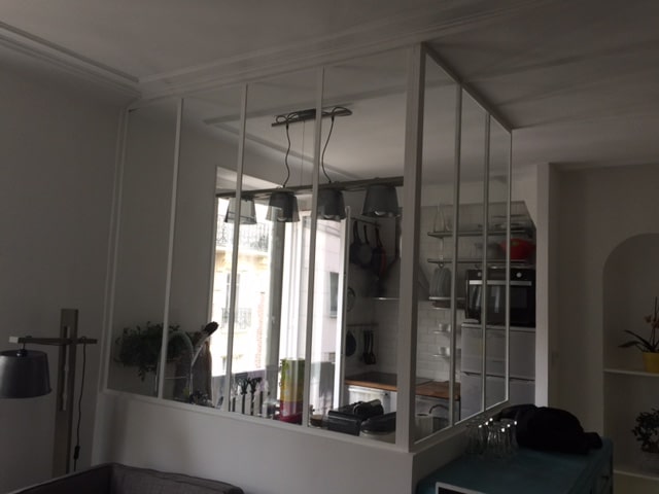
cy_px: 247
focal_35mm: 29
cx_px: 330
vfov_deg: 48.2
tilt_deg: +6.5
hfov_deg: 61.7
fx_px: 552
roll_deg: -3.5
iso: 32
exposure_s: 1/33
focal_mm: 4.15
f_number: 2.2
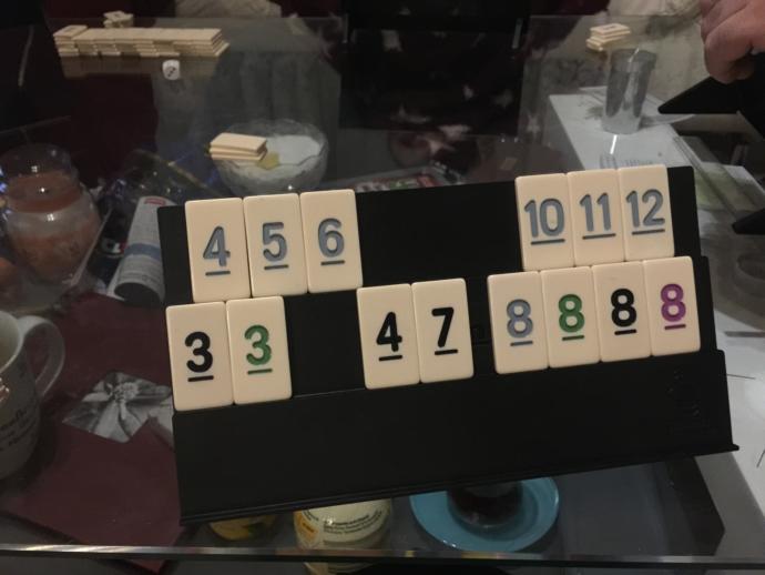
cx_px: 382
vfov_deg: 48.3
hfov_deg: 61.6
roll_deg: +0.2
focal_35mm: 29
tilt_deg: -37.8
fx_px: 641
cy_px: 288
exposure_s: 1/8
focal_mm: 4.15
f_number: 2.2
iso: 200
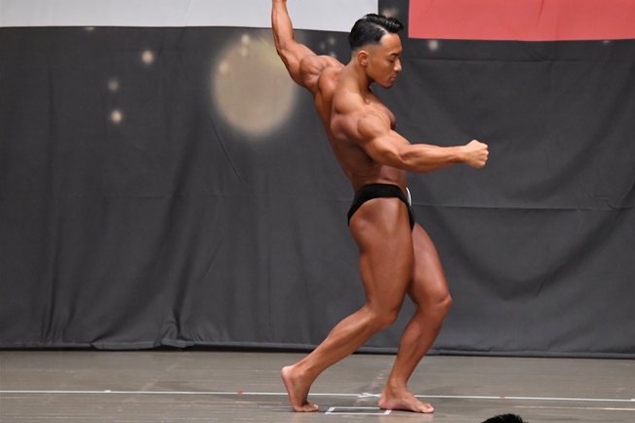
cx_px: 377
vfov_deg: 5.1
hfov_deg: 7.7
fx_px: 4724
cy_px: 191
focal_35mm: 268
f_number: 5.6
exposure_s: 1/400
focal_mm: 150
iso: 6400
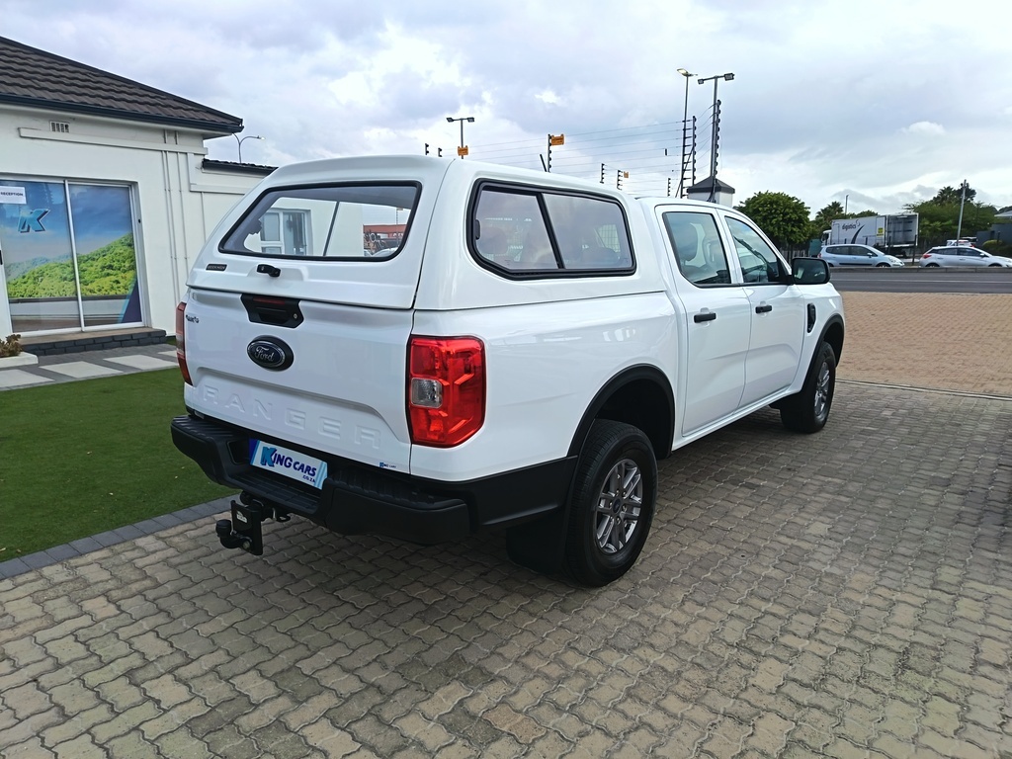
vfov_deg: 56.8
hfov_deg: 71.6
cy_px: 380
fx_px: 702
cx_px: 506
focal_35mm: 24
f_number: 1.75
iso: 338
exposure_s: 1/600
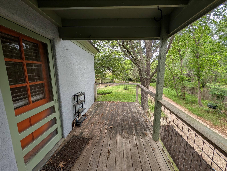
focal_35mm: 12
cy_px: 86
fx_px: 79
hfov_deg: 110.5
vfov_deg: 94.6
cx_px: 114
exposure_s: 1/801
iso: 56
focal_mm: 2.02
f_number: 1.7
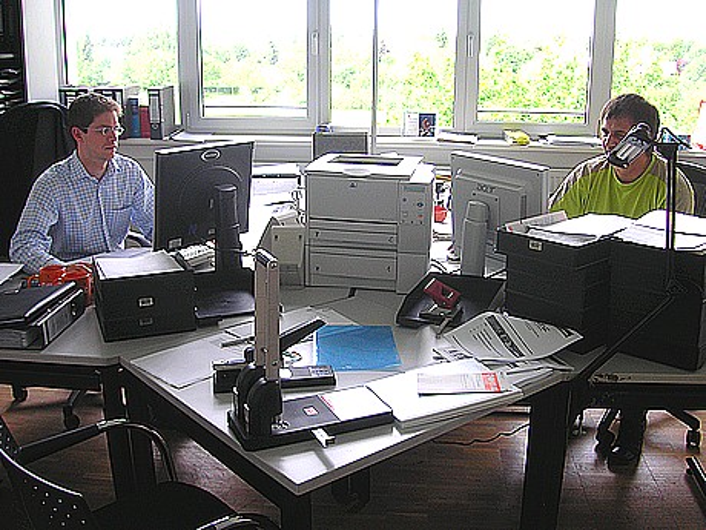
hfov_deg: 50.1
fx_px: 755
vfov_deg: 38.7
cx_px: 353
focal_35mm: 37
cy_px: 265
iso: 50
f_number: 2.8
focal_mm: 6.1
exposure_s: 1/60
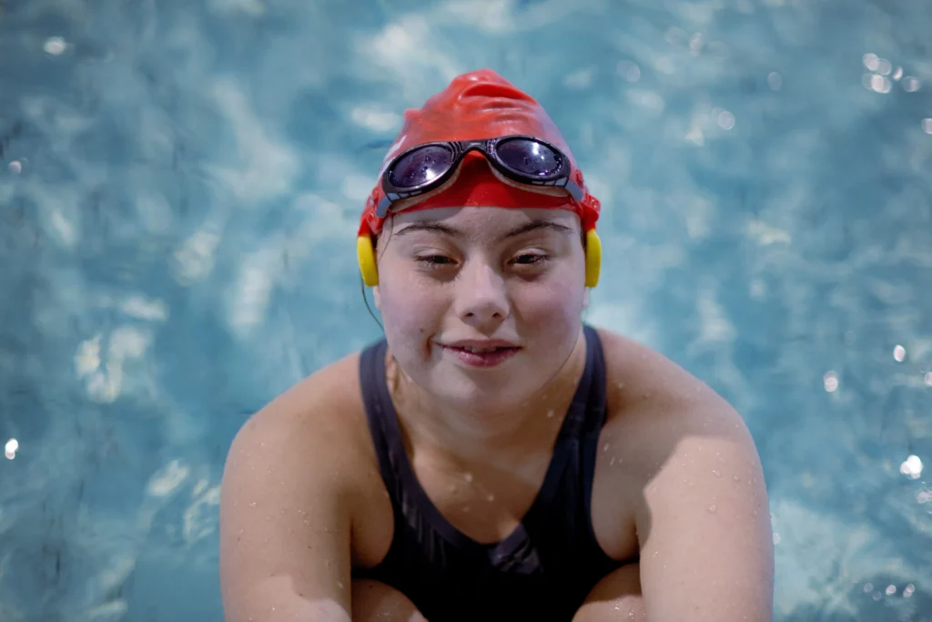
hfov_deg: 23.9
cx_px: 466
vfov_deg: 16.1
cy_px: 311
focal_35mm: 85
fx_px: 2201
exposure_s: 1/125
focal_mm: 85
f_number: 1.8
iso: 640
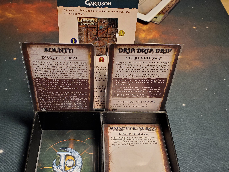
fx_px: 245
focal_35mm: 37
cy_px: 103
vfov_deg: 38.5
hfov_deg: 49.9
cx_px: 97
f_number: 2.4
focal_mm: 4.3
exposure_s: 1/60
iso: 200
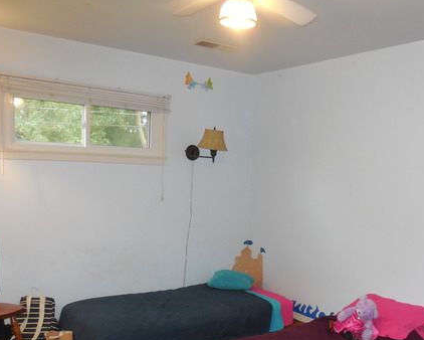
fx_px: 465
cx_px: 261
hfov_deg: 48.7
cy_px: 222
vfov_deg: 39.8
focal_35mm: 37
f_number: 3.1
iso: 320
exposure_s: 1/25
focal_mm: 4.5
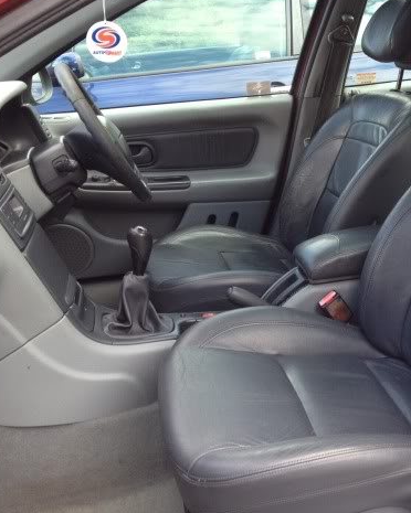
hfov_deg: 31.1
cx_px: 340
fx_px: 715
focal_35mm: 47
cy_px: 249
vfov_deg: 39.5
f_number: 2.4
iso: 80
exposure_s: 1/120
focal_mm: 4.3
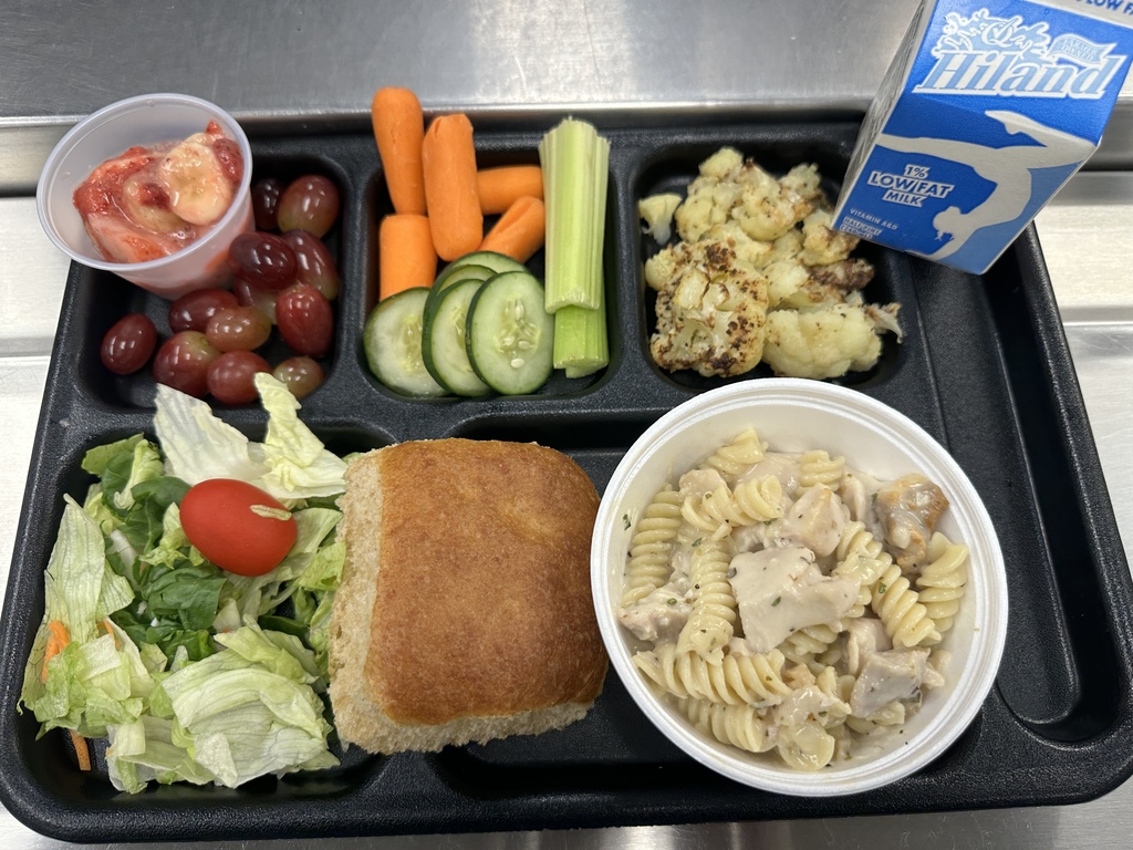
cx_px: 566
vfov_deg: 56.8
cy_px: 425
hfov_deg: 71.6
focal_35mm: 24
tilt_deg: -70.9
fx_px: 786
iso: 100
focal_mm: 6.86
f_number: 1.78
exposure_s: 1/120
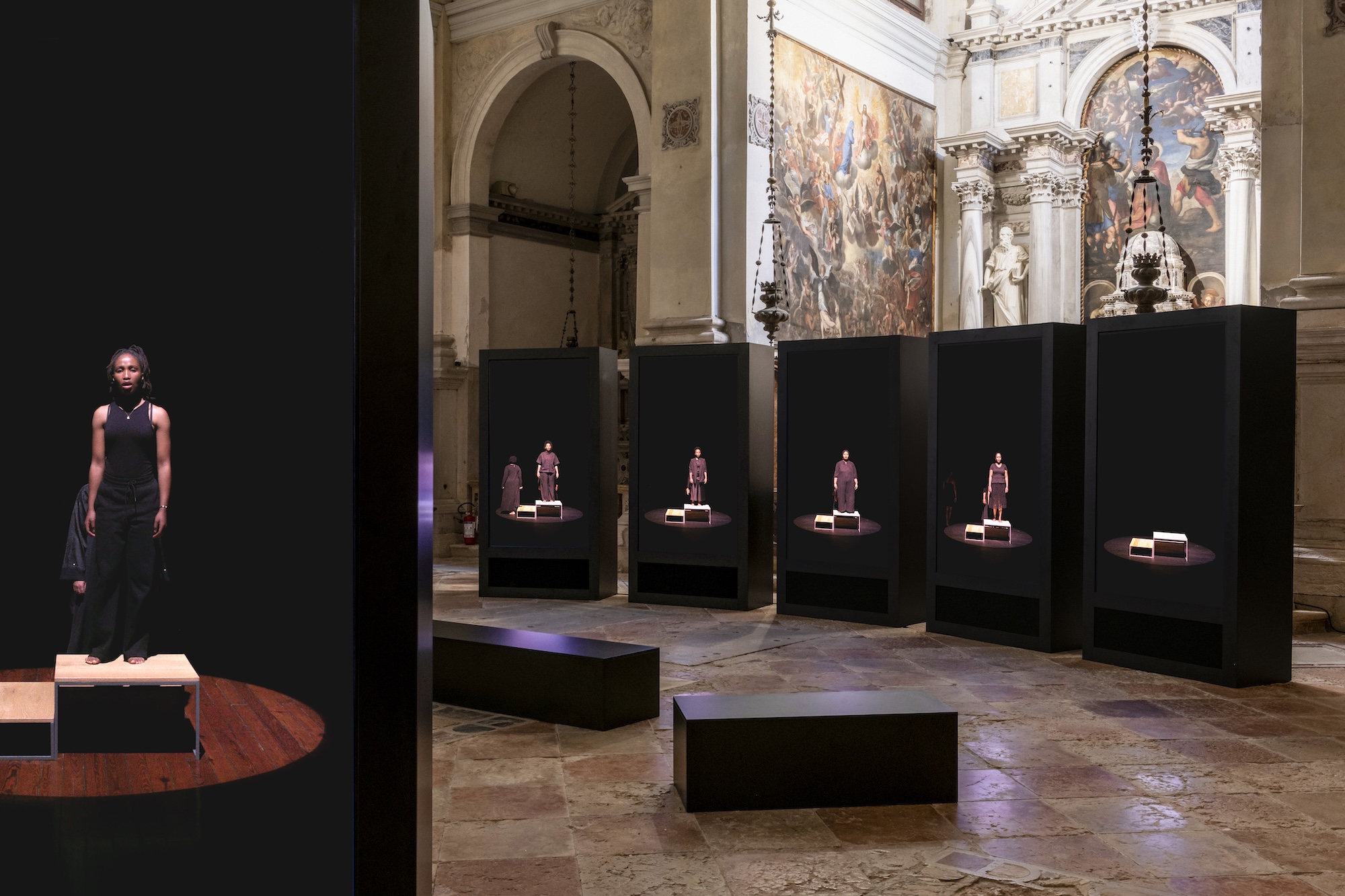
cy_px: 448
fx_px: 1270
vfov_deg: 38.9
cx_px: 672
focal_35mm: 34
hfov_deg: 55.8
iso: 400
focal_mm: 34
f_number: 13
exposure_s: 1.6
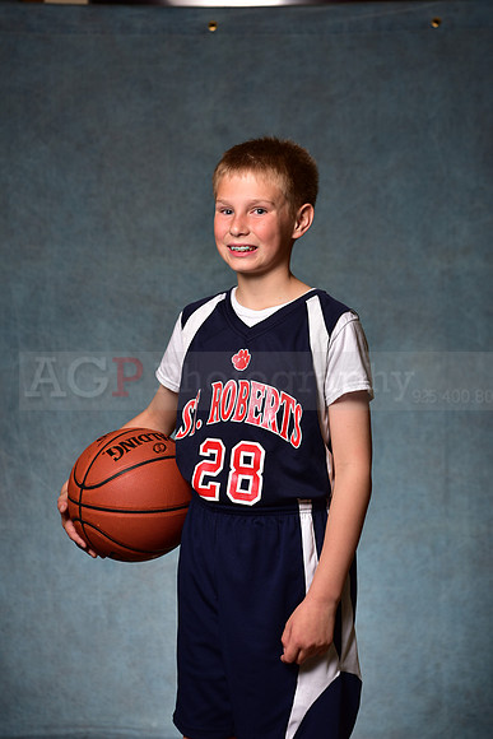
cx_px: 246
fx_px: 1437
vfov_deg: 28.8
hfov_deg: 19.5
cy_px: 370
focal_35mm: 70
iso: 100
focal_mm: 70
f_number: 5
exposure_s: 1/200
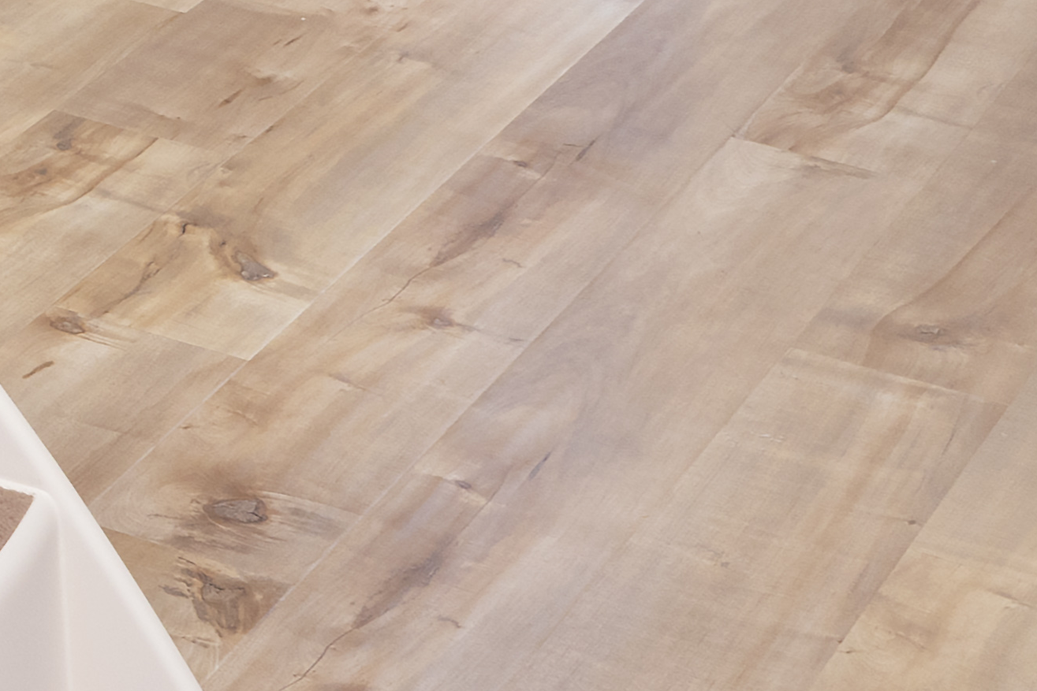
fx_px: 4206
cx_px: -929
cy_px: 53
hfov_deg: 12.6
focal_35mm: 146
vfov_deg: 9.4
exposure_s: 1/30
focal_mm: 32
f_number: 18
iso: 400
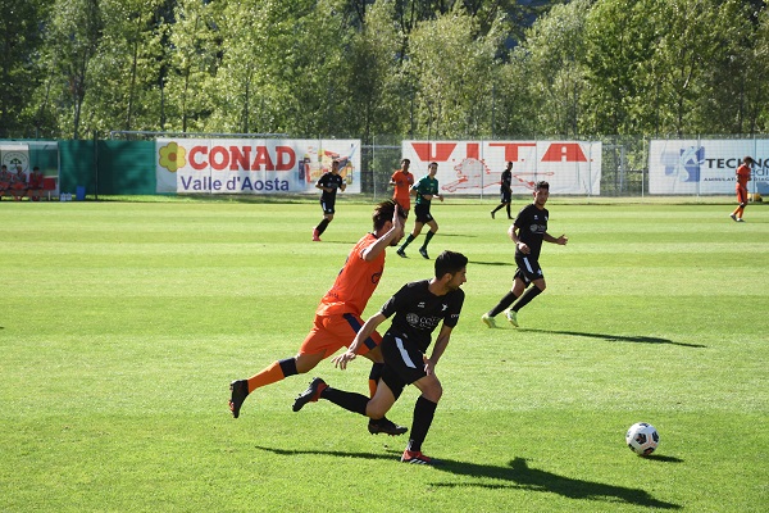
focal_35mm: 90
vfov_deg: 15.2
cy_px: 256
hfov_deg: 22.6
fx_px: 1922
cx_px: 384
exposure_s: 1/1250
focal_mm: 60
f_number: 6.3
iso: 640
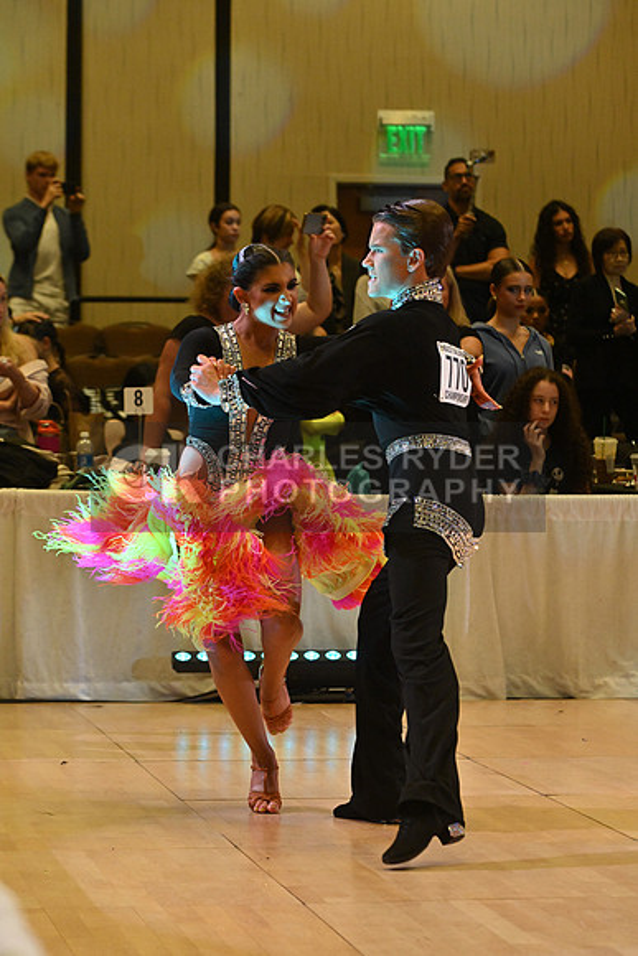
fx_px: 3586
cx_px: 319
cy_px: 478
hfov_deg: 10.2
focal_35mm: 135
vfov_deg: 15.2
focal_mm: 135
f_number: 7.1
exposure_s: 1/400
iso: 4000
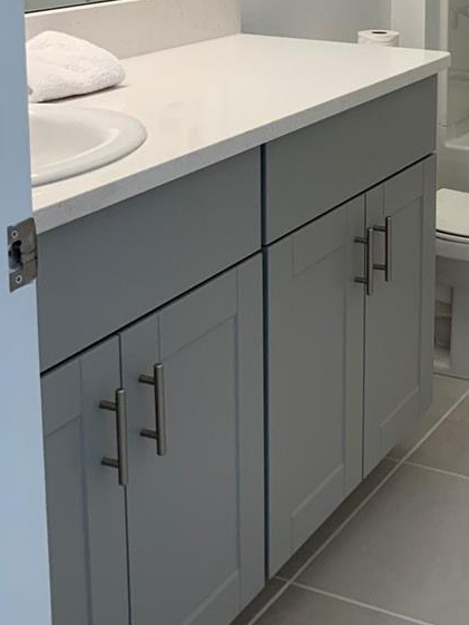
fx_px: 1120
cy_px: 66
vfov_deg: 29.9
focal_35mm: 62
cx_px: 469
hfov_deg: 22.7
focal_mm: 3
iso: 64
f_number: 1.8
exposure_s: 1/120
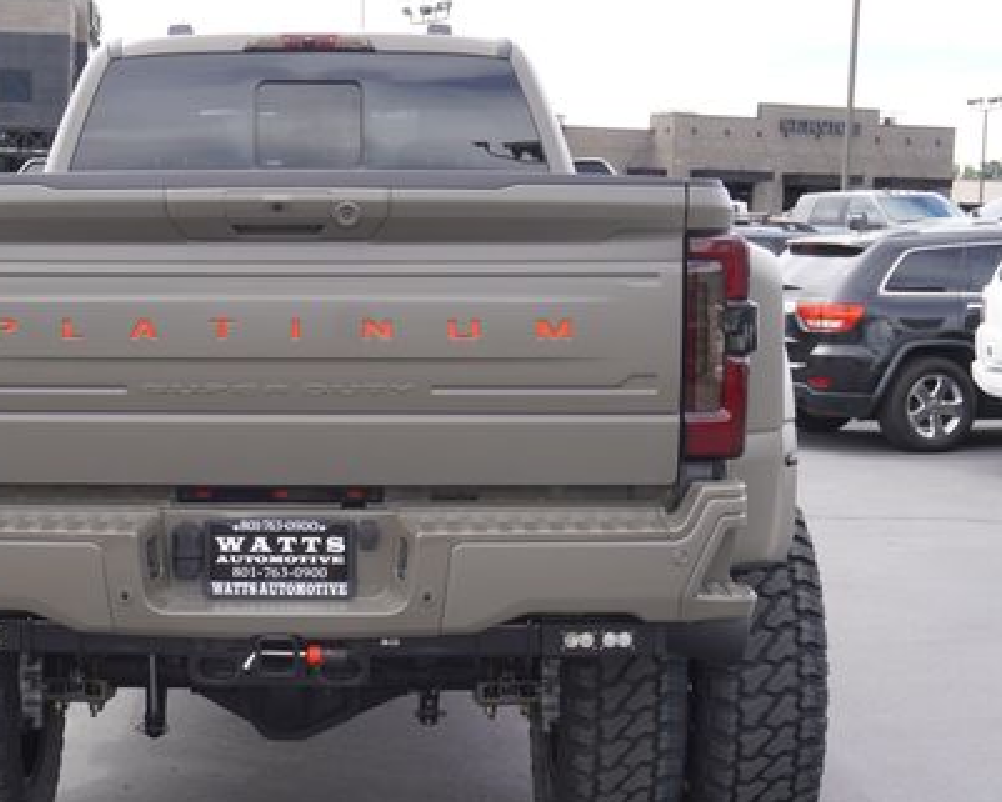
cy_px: 472
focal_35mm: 63
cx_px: 287
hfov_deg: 29.7
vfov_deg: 24.2
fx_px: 1869
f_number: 7.1
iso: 100
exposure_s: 1/100
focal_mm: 28
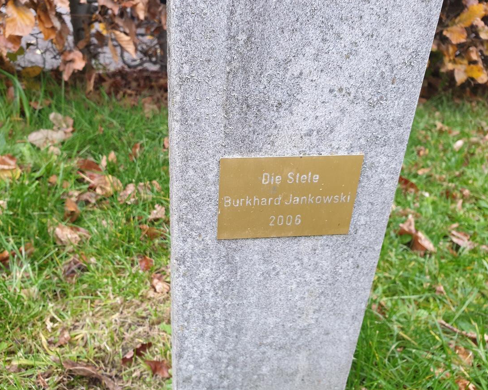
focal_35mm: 28
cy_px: 199
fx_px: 404
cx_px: 222
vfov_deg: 51.5
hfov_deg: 62.1
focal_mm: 4.3
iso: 160
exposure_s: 1/50
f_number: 2.4
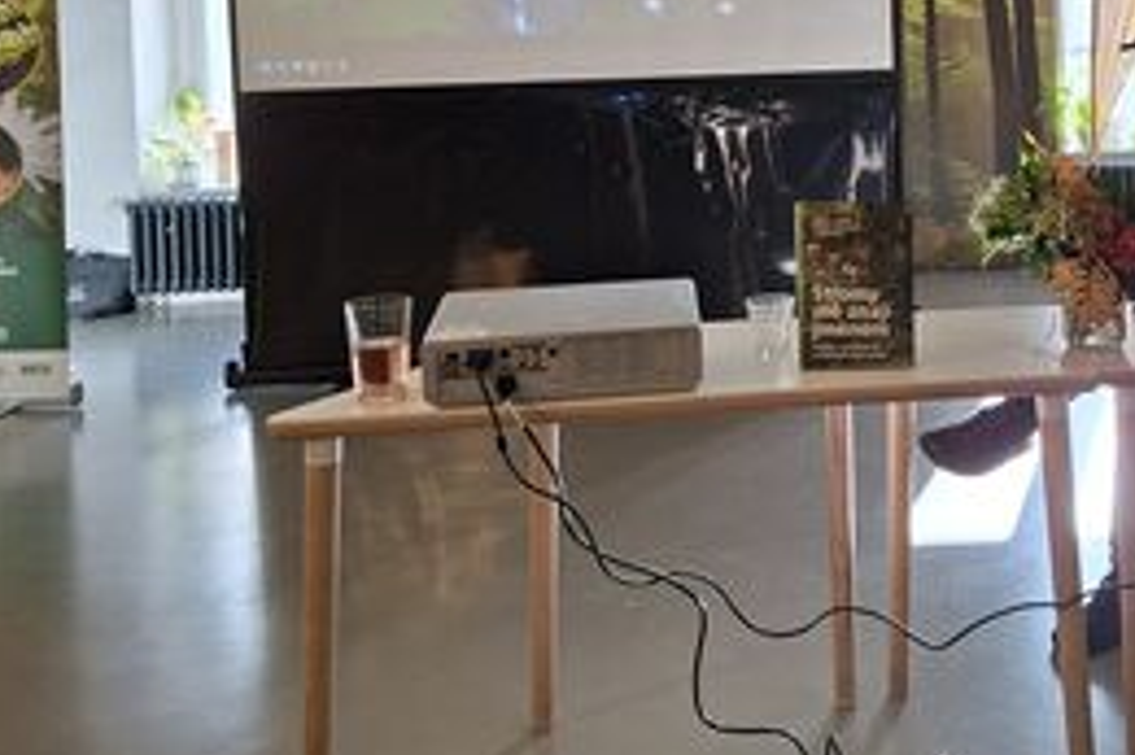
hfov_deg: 41.6
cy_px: 68
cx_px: 838
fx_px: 1449
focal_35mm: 46
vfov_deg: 28.1
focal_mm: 5.54
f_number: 1.8
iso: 100
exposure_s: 1/100
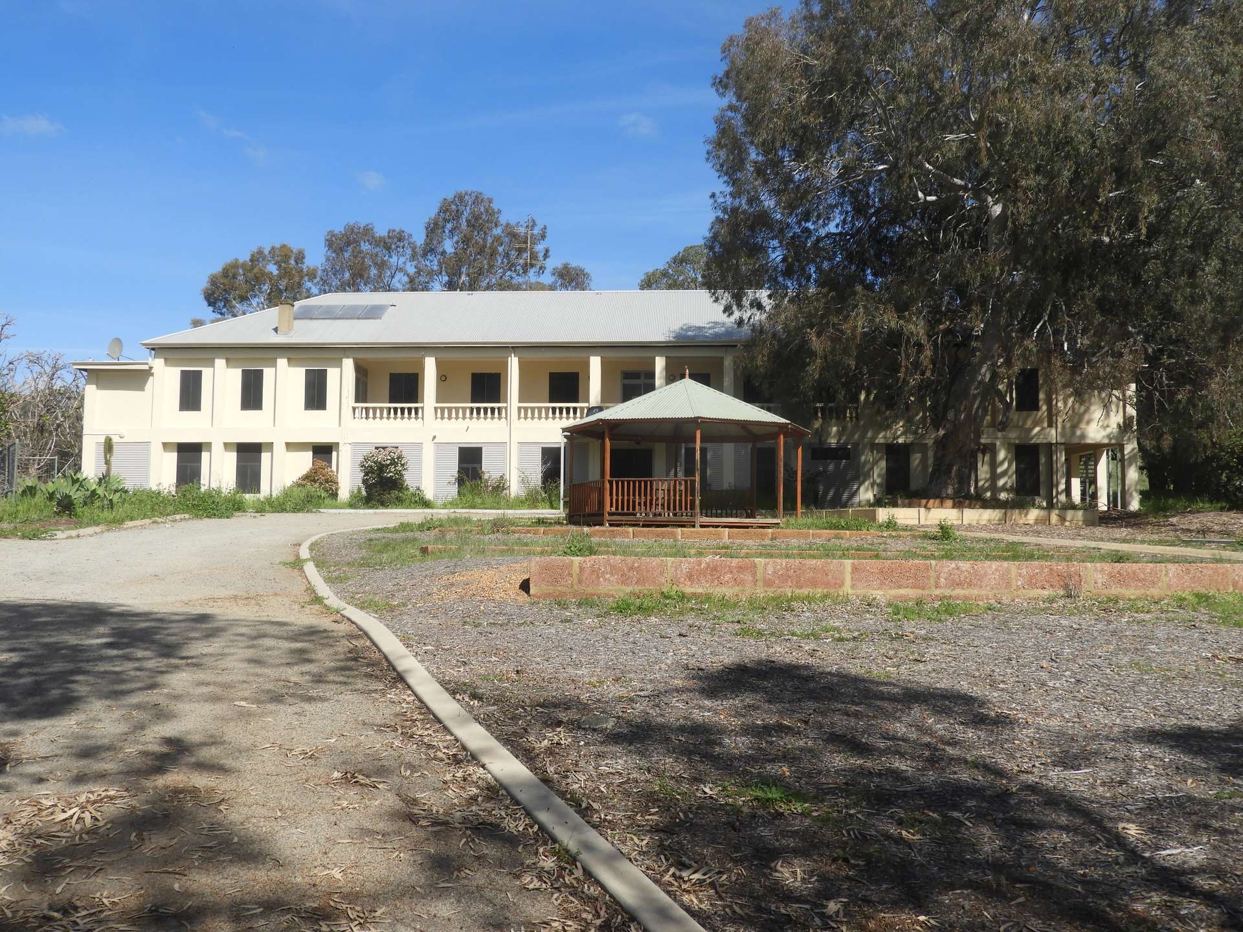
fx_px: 1185
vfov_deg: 42.9
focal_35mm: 33
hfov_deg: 55.4
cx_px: 622
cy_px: 466
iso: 100
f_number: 3.6
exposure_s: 1/1000
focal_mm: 5.9
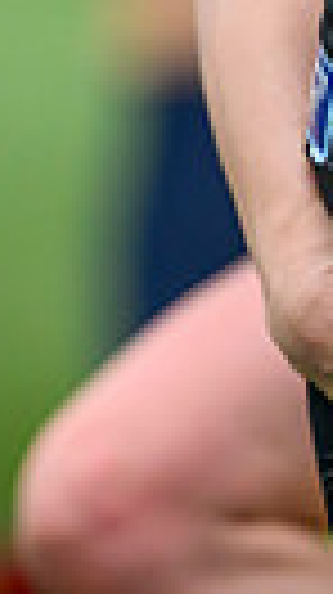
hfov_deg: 0.6
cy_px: -342
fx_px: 33789
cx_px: 599
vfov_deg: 1.0
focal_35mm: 2147
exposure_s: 1/3200
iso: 2000
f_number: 3.2
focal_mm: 400
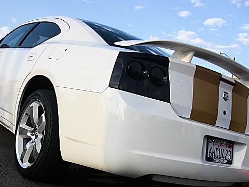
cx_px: 112
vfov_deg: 30.1
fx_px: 345
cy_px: 121
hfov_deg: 39.6
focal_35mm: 48
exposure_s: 1/640
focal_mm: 6.3
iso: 50
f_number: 2.8
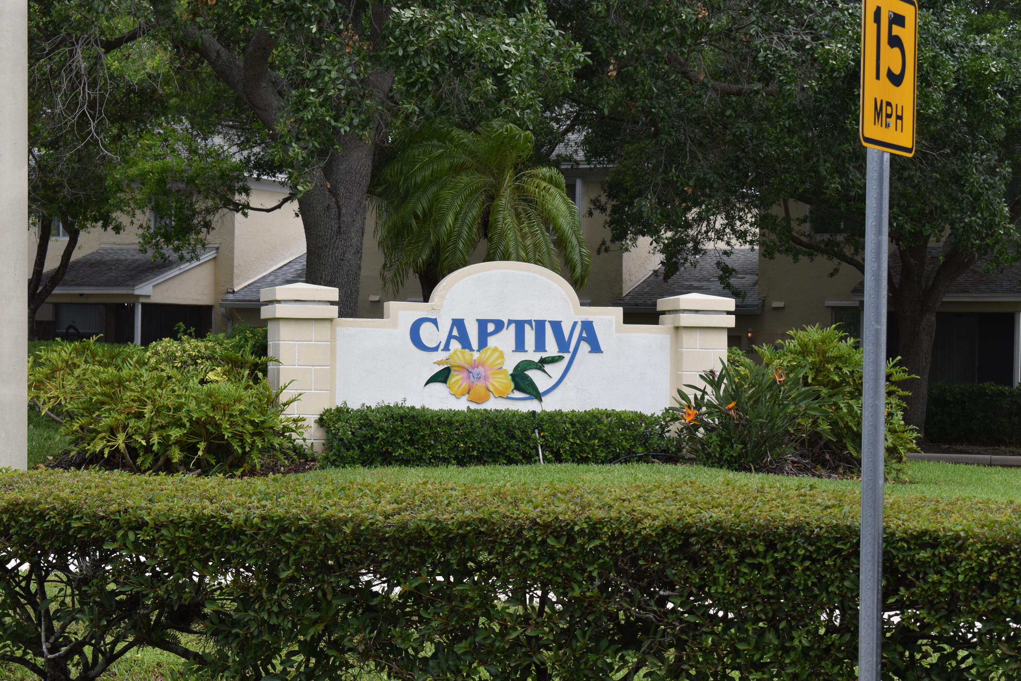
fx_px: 2340
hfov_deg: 24.6
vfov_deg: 16.6
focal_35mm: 82
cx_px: 510
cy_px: 340
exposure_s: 1/250
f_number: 8
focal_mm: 55
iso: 200
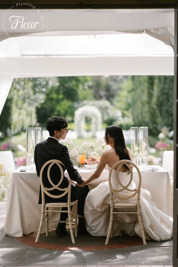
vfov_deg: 23.9
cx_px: 89
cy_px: 134
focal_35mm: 85
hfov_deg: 16.1
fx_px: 630
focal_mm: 85
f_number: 1.8
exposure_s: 1/1000
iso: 100
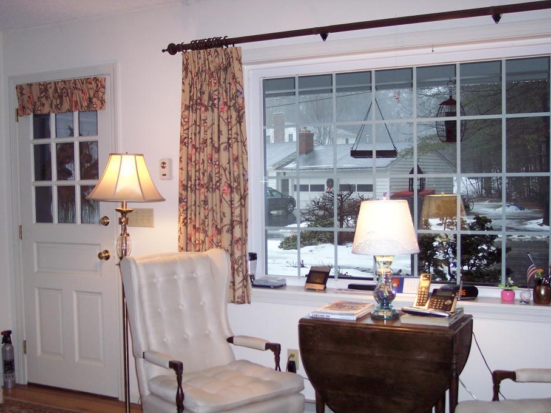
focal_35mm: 44
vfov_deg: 32.8
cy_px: 229
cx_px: 274
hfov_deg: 42.9
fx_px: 700
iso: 140
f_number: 2.8
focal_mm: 8
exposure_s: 1/60
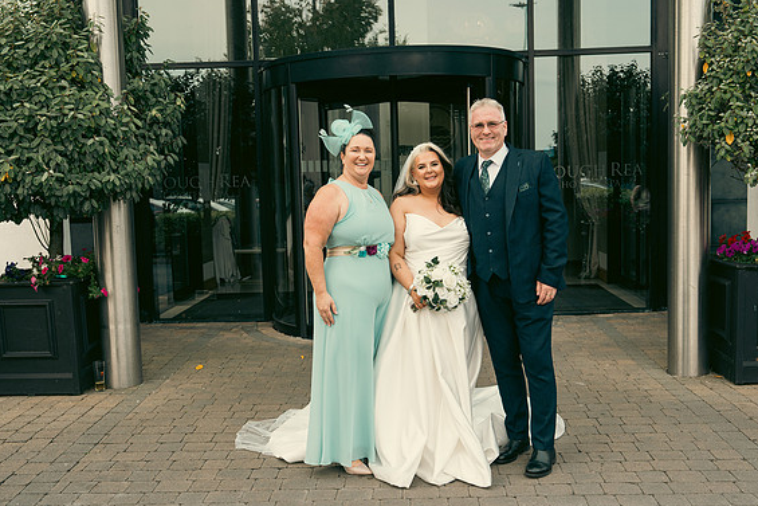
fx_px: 821
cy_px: 256
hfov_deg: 49.5
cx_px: 384
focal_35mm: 39
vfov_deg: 34.2
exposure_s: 1/250
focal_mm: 38
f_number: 5
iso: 160
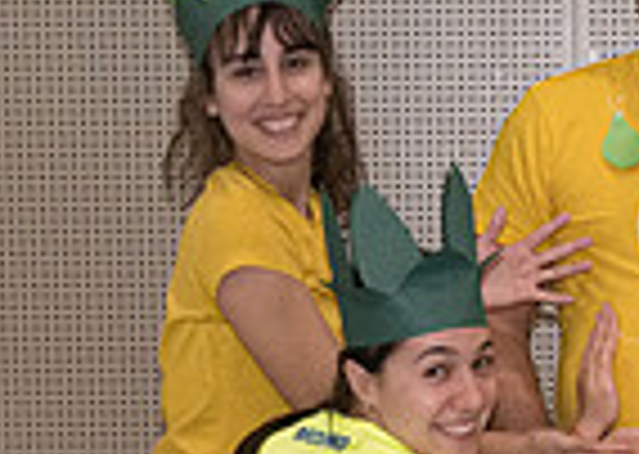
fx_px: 3135
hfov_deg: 11.5
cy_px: 629
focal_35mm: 173
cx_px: 674
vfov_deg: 8.2
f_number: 2.8
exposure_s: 1/500
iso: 5000
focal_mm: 23.4
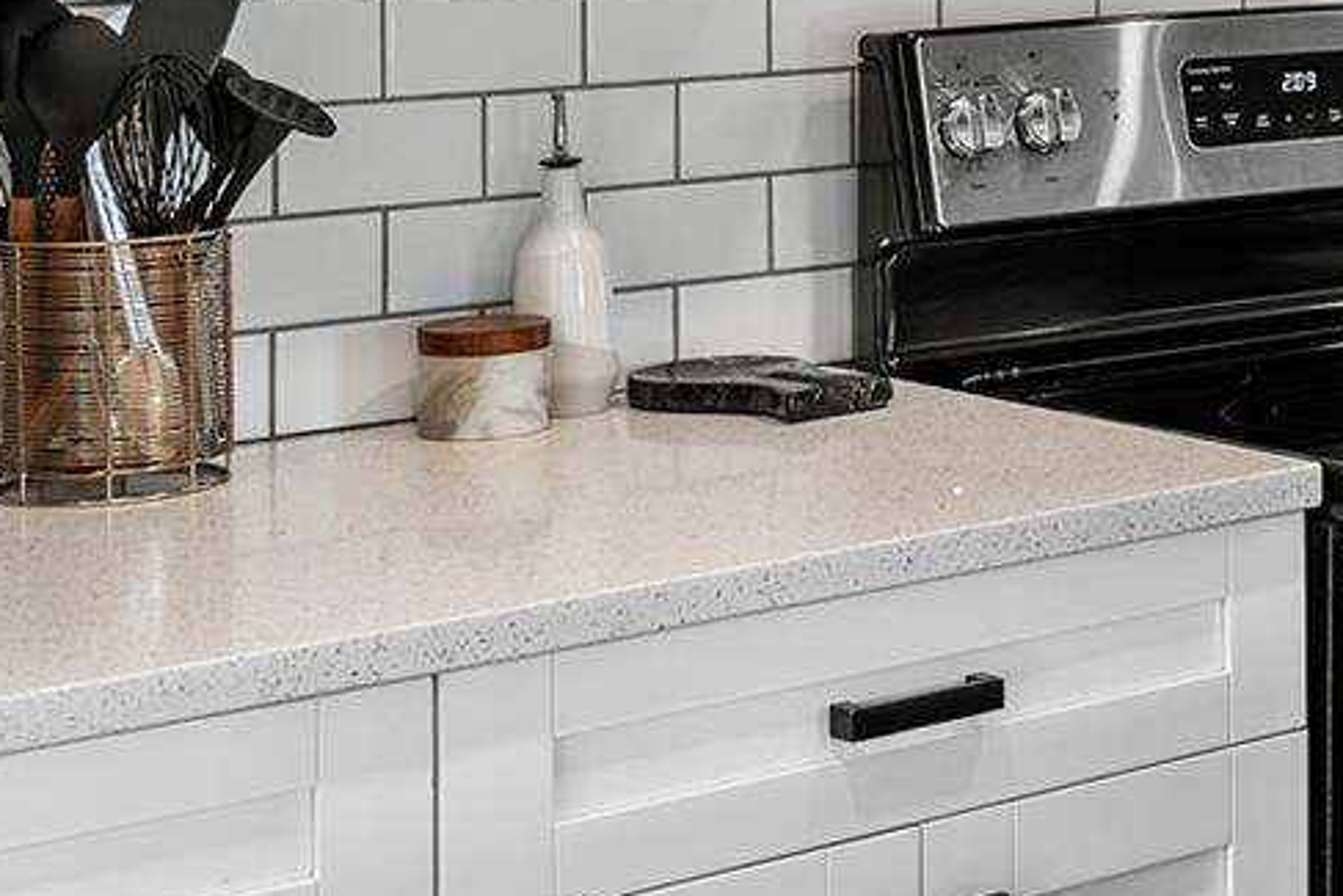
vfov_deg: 14.5
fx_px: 3433
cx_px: 1861
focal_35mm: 92
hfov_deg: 19.9
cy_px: -110
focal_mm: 28
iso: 400
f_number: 8
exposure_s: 1/5
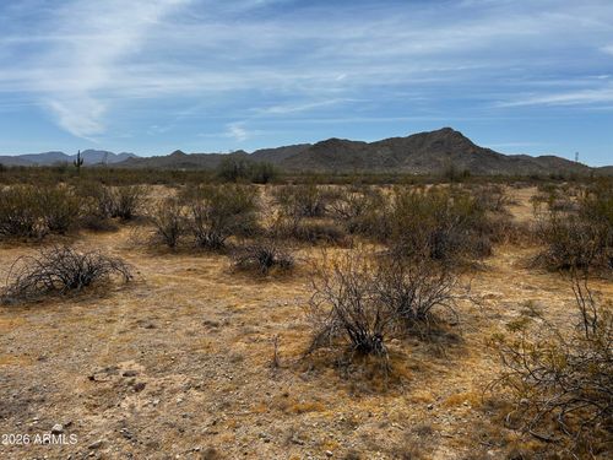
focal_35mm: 26
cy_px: 230
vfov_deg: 53.1
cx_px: 306
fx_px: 460
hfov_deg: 67.3
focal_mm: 5.7
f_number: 1.5
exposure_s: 1/7463
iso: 50
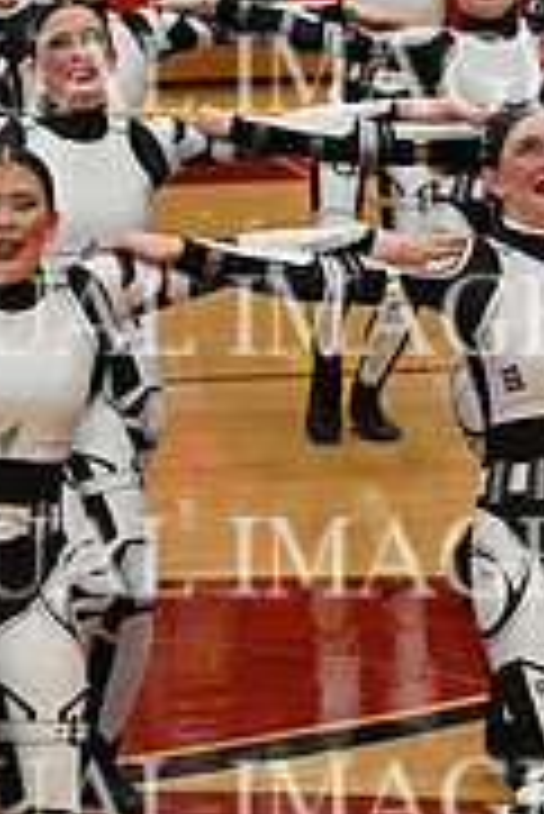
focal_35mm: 432
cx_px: 582
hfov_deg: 3.2
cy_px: 436
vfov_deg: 4.8
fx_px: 9773
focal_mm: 90
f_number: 4
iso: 3200
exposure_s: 1/400
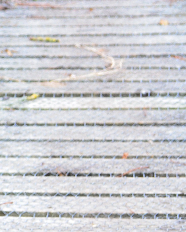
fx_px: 2195
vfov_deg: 6.1
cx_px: -258
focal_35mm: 319
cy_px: 54
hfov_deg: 4.7
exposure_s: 1/60
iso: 800
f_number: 6.3
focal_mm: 55
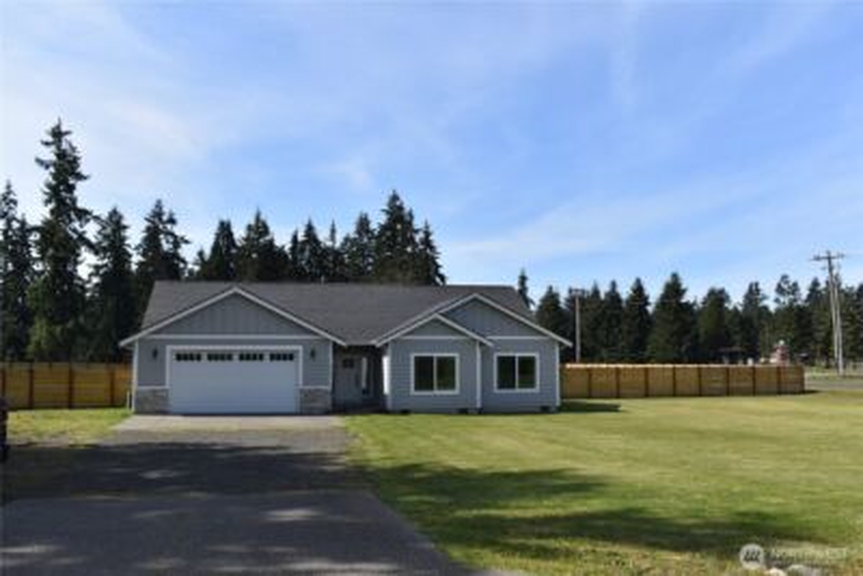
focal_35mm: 34
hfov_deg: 55.1
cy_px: 288
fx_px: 827
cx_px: 432
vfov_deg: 38.4
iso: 100
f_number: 8
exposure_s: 1/250
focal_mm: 23
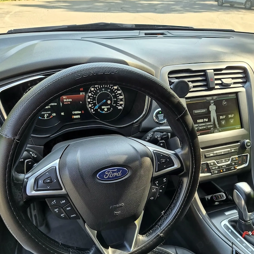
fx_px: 241
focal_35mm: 29
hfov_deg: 55.6
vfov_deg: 54.3
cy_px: 173
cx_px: 129
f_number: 1.8
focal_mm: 5.4
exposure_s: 1/180
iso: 64
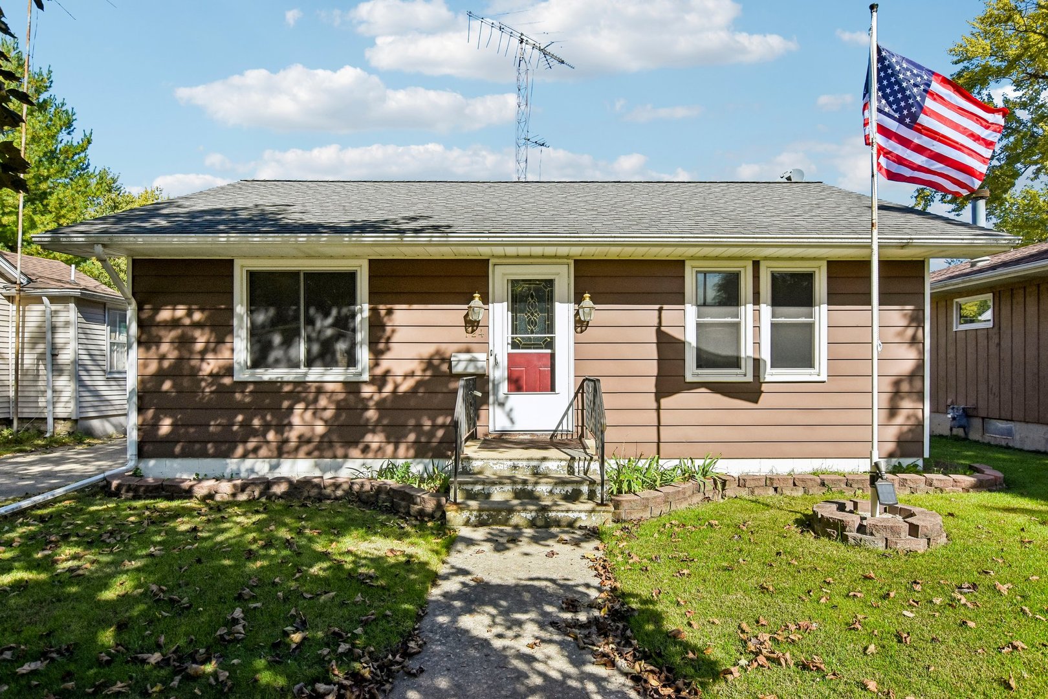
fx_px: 611
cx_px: 524
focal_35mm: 21
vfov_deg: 59.5
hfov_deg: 81.2
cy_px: 350
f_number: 8
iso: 400
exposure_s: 1/1250
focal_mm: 14
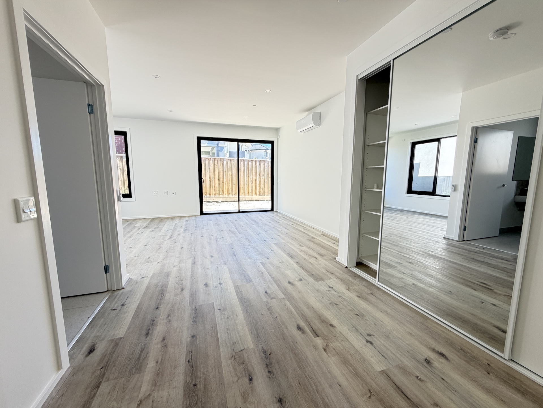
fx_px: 220
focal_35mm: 14
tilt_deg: -7.5
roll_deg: +0.3
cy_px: 204
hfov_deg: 102.1
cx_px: 272
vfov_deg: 85.7
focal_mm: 2.22
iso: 125
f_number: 2.2
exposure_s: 1/121
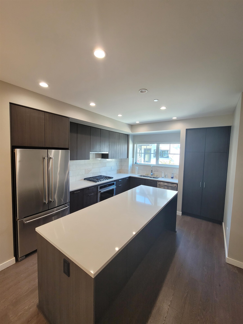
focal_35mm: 13
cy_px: 162
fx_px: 122
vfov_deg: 106.2
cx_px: 122
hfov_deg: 89.9
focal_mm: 2.2
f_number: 2.2
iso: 200
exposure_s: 1/60
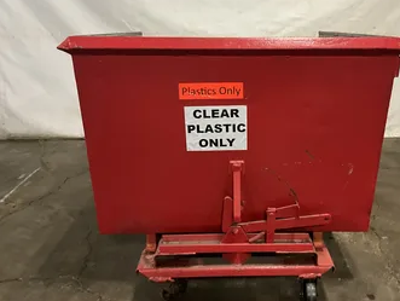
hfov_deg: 52.3
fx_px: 405
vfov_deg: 40.6
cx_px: 237
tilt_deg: -16.7
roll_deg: +0.5
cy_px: 126
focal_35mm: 35
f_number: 1.8
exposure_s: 1/48
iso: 320
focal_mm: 3
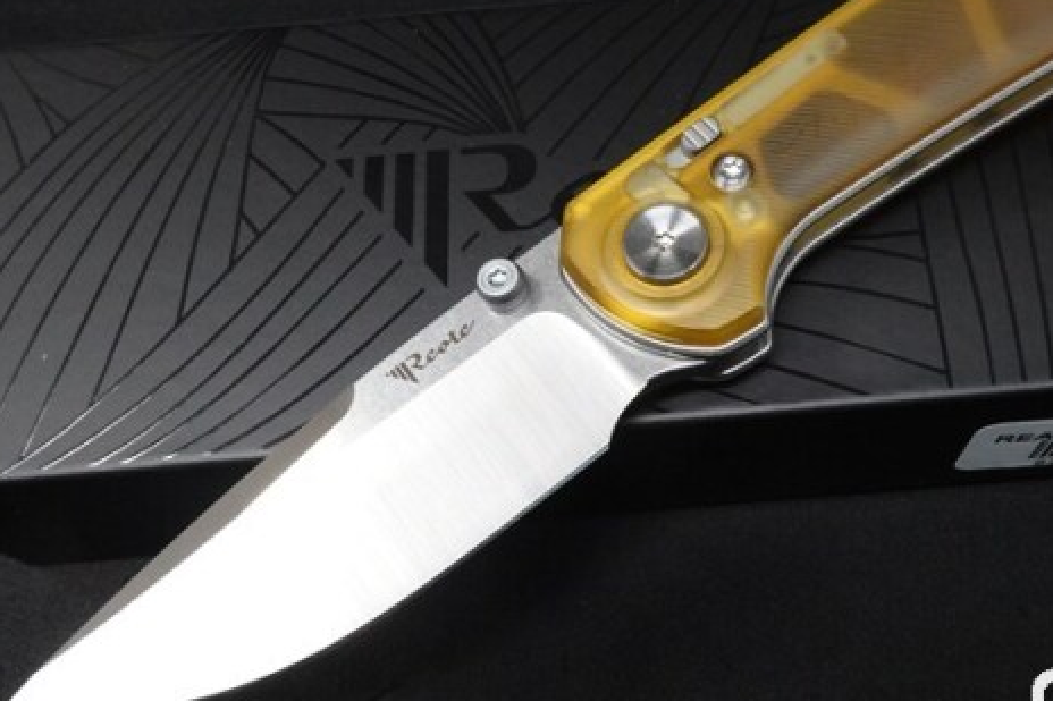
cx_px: 665
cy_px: 277
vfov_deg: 33.3
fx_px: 1170
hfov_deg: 48.0
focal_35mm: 40
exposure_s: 1/30
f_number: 11
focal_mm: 10.83
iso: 1600
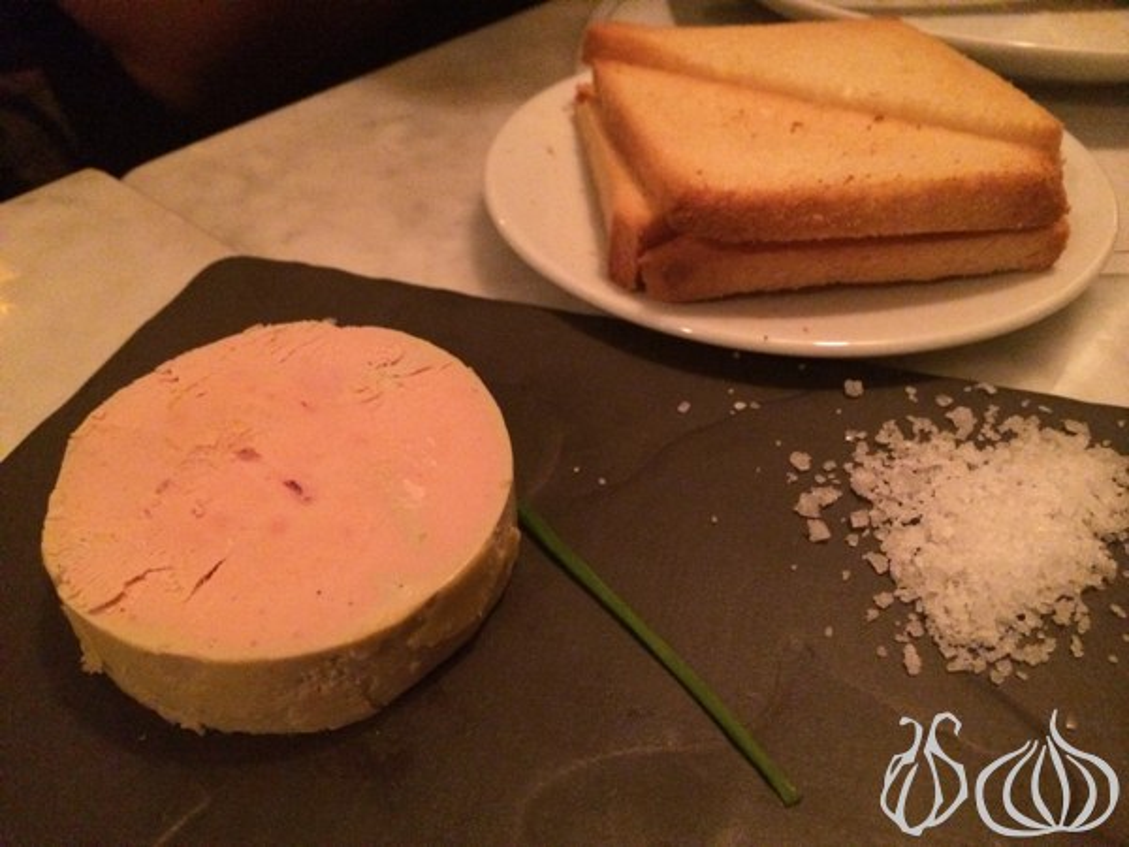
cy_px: 424
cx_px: 564
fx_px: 978
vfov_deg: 46.8
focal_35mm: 30
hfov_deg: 60.0
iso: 800
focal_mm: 4.12
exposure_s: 1/15
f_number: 2.2
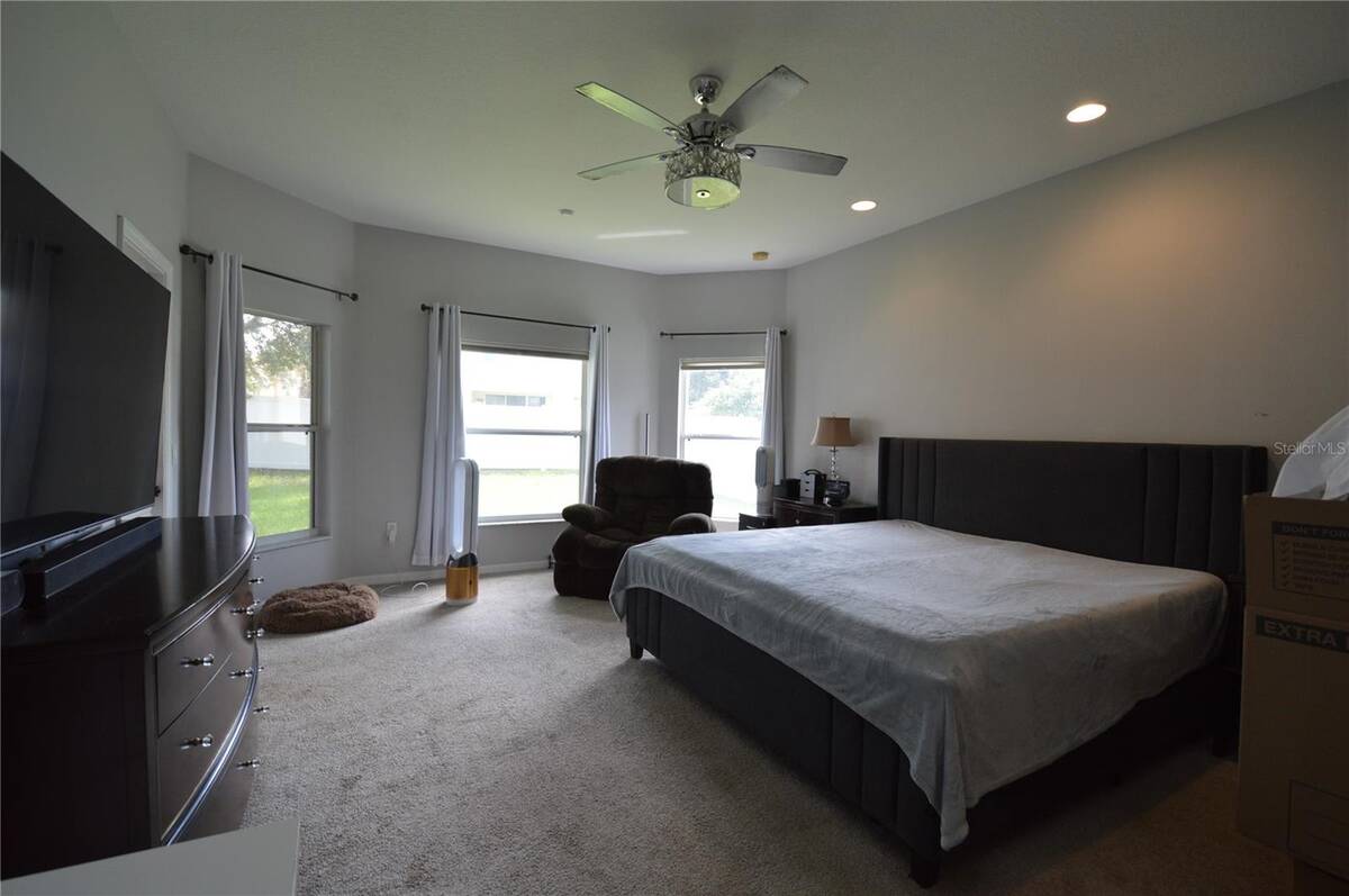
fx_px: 561
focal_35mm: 15
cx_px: 674
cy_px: 448
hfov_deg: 100.5
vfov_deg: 77.2
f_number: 5
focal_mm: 10
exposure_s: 1/100
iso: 400
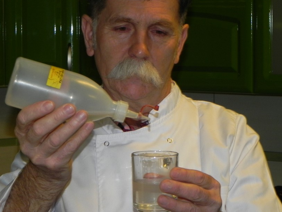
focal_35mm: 155
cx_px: 169
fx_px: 1263
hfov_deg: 12.7
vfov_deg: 9.6
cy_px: 125
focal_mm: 18.8
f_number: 4
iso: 200
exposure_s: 1/30
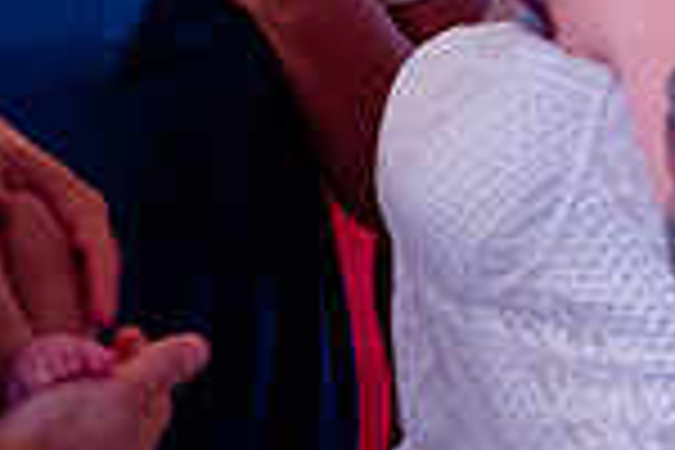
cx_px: -33
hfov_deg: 5.6
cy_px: -226
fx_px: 6862
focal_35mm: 366
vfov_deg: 3.7
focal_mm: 90
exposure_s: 1/80
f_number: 2.8
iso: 2000
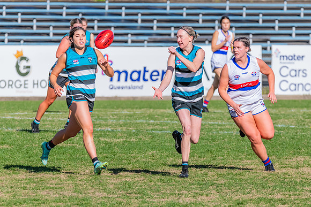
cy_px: 113
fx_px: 5548
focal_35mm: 642
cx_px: 196
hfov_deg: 3.2
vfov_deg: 2.1
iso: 800
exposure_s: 1/1600
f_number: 13
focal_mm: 420
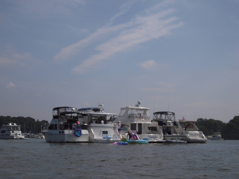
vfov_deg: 21.3
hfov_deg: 28.2
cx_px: 120
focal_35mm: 69
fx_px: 476
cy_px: 90
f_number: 8.5
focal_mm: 12.3
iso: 100
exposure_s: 1/500
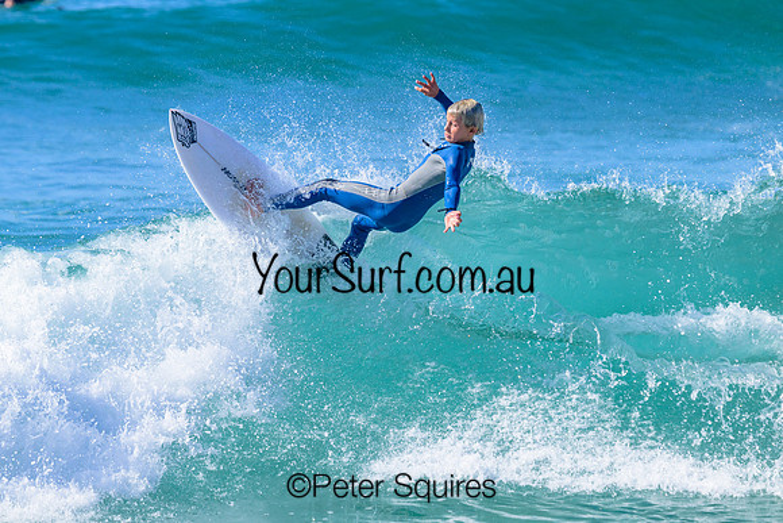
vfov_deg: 2.9
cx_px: 392
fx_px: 10442
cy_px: 262
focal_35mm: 480
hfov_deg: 4.3
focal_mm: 480
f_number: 10
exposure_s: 1/2000
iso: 900
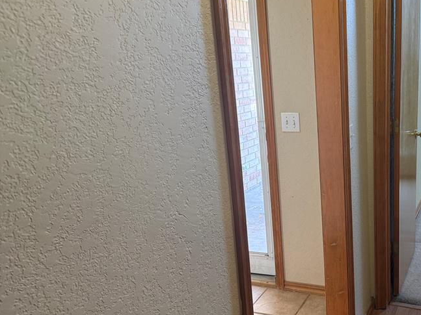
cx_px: 332
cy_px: 190
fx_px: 462
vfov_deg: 37.6
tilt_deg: -14.1
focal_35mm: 38
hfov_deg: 46.6
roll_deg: +1.4
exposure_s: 1/60
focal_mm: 6.76
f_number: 1.78
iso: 250
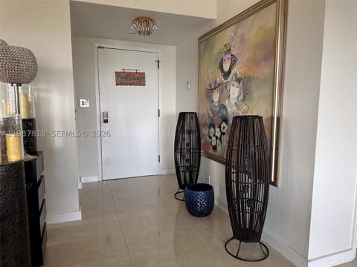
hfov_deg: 71.6
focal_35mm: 24
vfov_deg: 56.8
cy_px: 134
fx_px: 248
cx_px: 178
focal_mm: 6.86
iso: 250
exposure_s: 1/116
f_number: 1.78
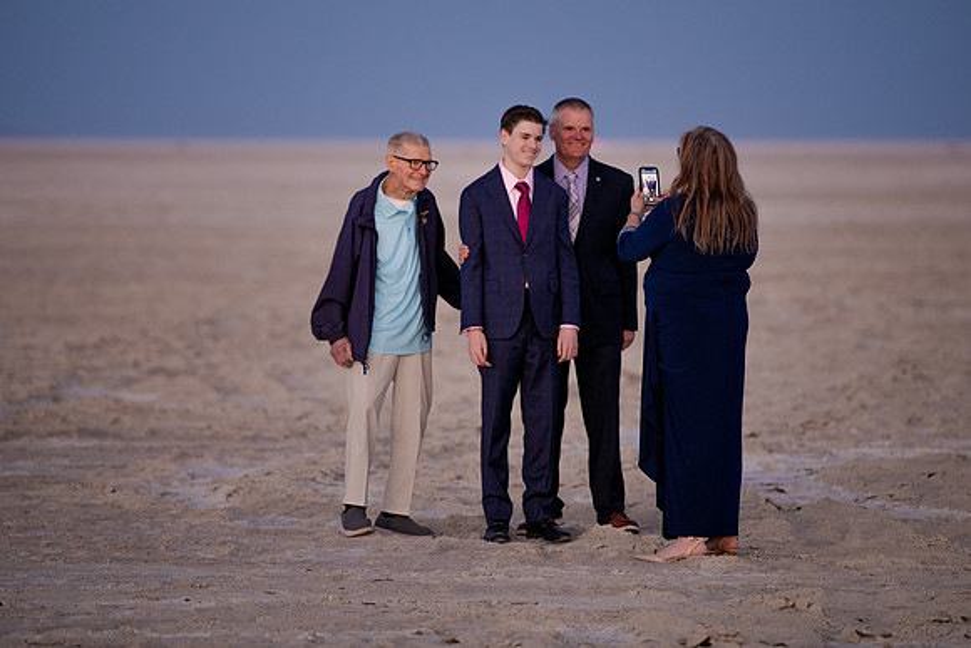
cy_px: 255
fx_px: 6858
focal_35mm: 254
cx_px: 485
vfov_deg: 5.4
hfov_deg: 8.1
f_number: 2.8
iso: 1600
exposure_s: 1/80
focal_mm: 200
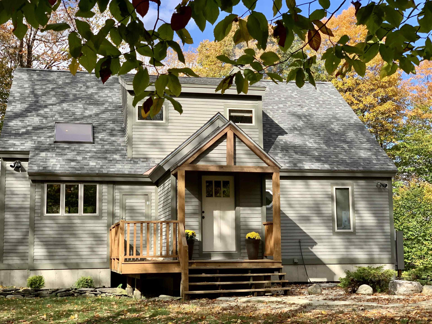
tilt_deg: +10.3
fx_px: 649
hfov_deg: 36.8
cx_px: 216
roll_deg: +0.0
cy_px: 162
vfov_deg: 28.0
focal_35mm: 52
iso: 16
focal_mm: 6
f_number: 2.4
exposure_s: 1/452
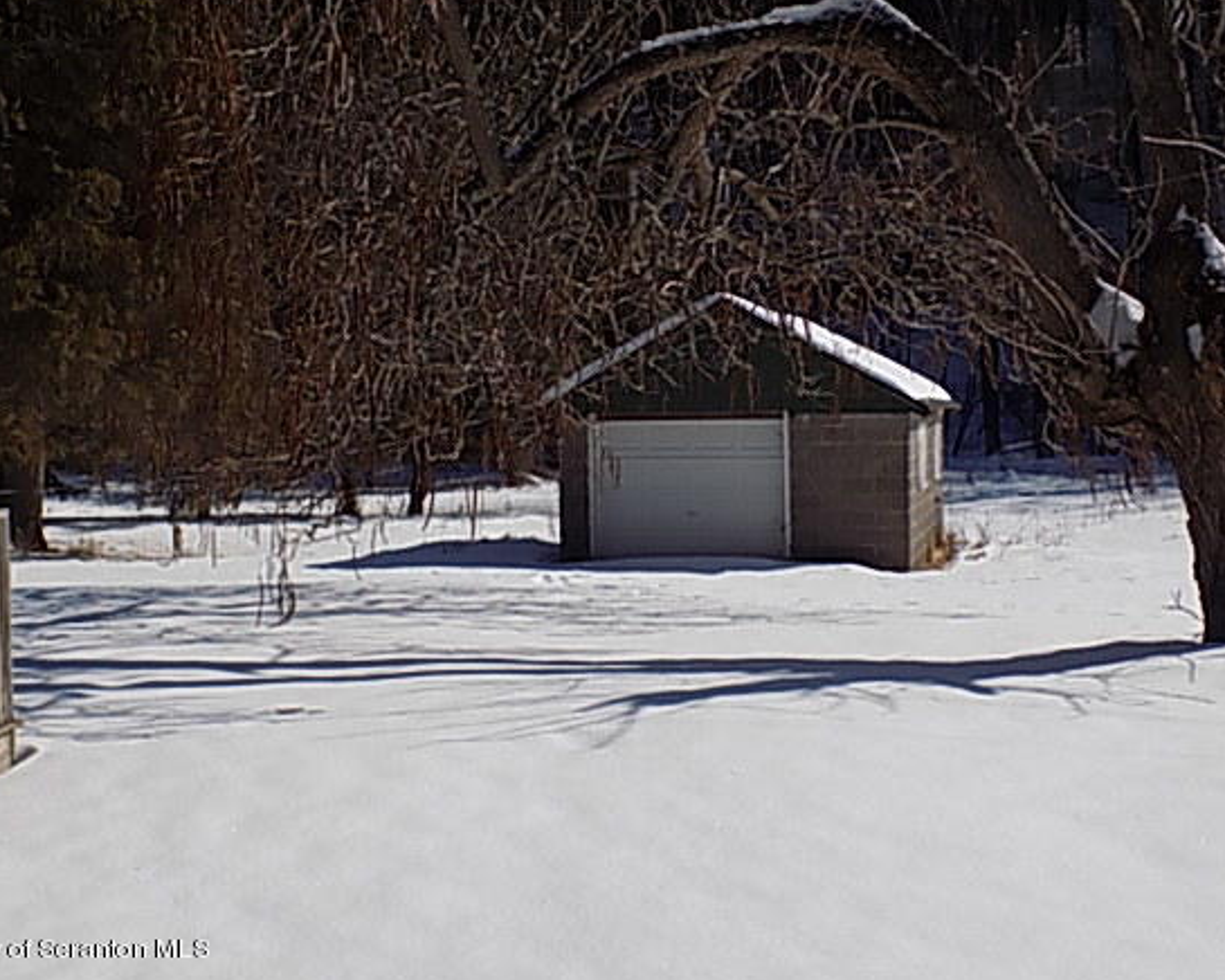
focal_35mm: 47
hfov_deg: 39.4
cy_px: 454
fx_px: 1704
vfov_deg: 32.1
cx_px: 515
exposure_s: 1/250
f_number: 11.5
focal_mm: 7.3
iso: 80
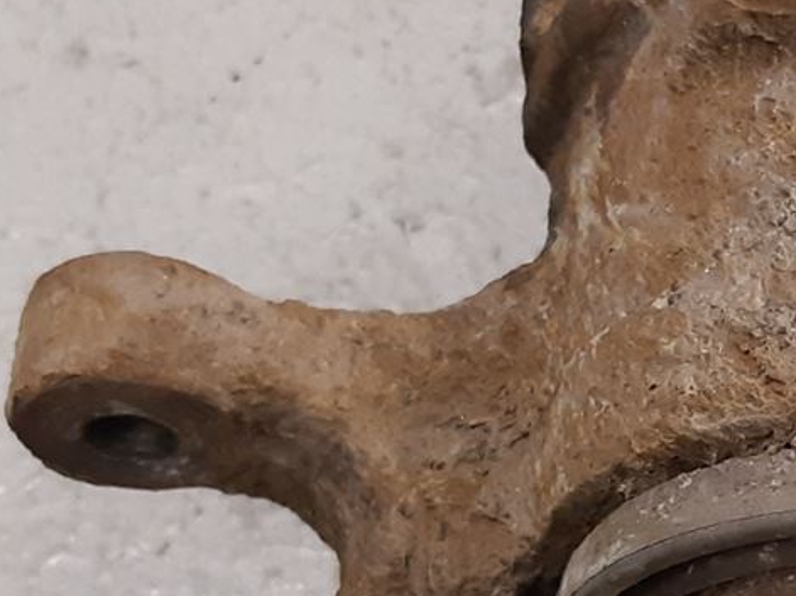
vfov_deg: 13.0
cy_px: 523
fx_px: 2598
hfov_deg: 17.0
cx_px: 826
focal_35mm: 113
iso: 160
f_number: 1.7
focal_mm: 3.93
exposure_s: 1/50
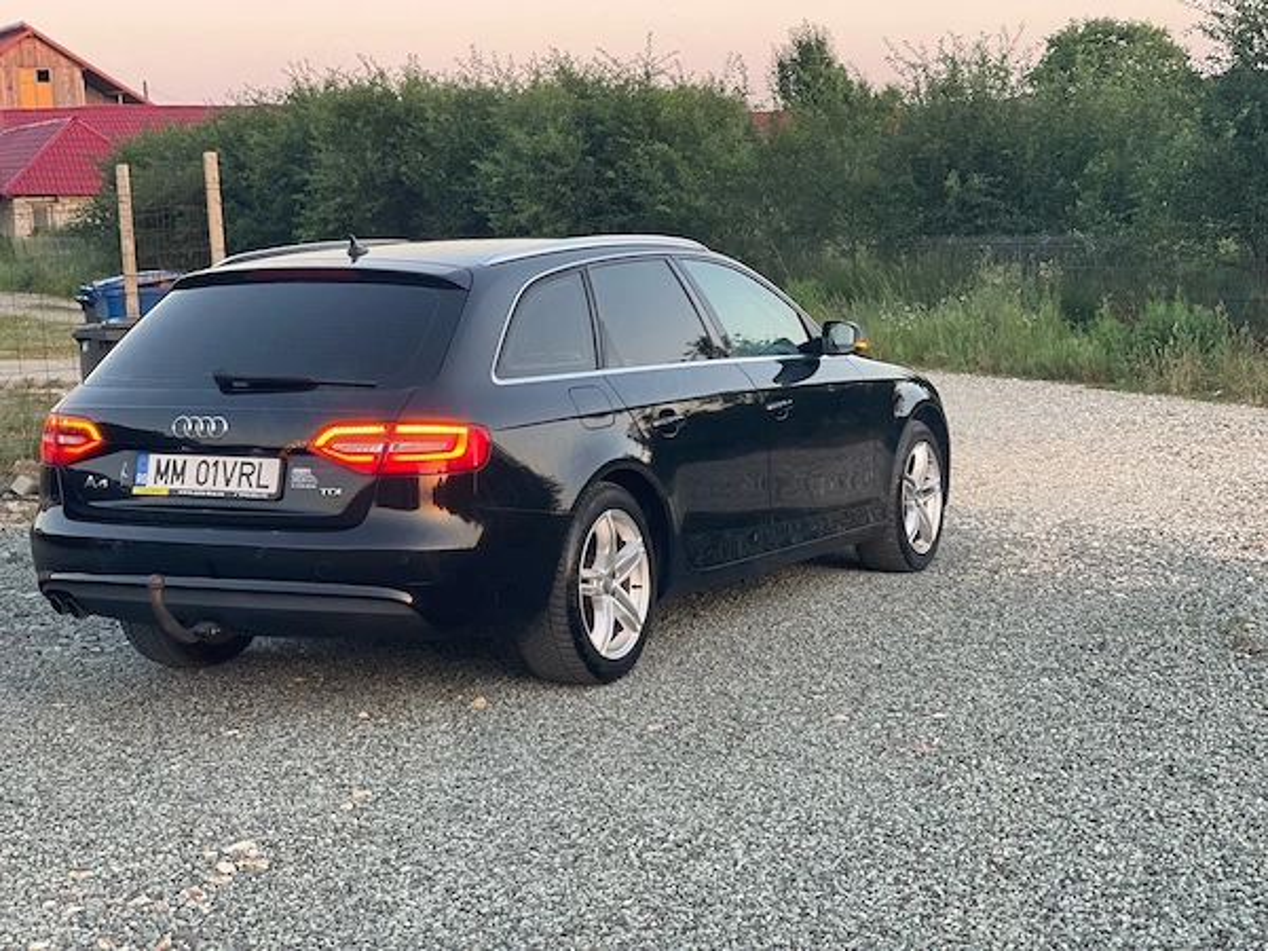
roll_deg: +1.7
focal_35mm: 64
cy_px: 476
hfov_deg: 30.3
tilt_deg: -6.6
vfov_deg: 22.9
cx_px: 634
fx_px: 2344
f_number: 2.2
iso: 160
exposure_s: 1/121
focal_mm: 7.5
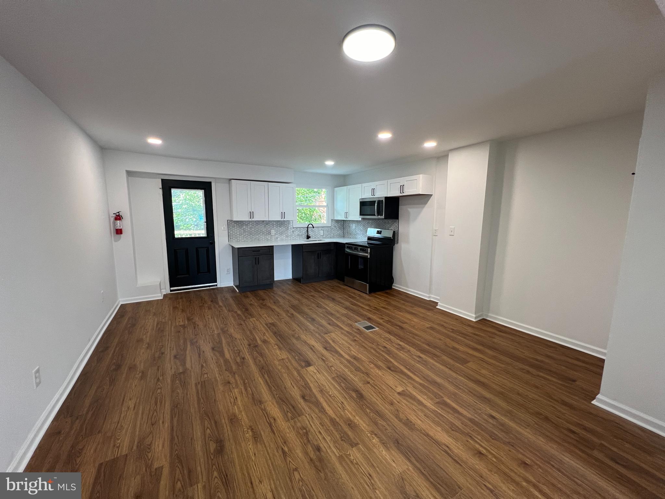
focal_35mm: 13
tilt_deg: -8.5
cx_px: 332
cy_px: 250
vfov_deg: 89.9
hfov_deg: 106.2
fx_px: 250
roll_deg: -0.8
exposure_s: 1/120
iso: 250
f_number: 1.8
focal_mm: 1.57
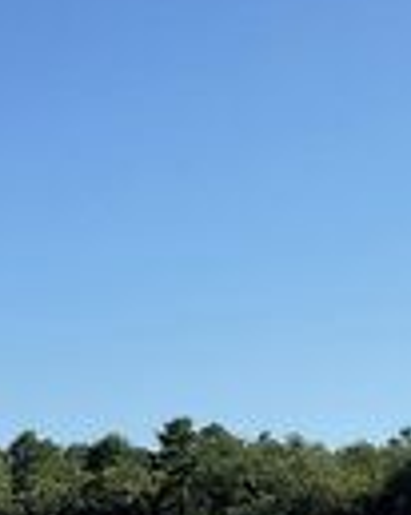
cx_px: -168
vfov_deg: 17.0
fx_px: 1675
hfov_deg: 13.3
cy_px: 557
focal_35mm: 110
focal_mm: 3
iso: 20
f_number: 1.8
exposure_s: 1/1984
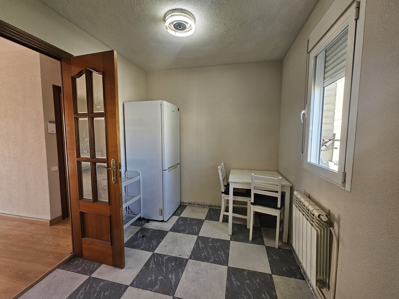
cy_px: 150
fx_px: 150
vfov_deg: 89.9
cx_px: 200
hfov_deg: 106.2
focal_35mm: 13
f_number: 2.2
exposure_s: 1/50
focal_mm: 2.2
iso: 64
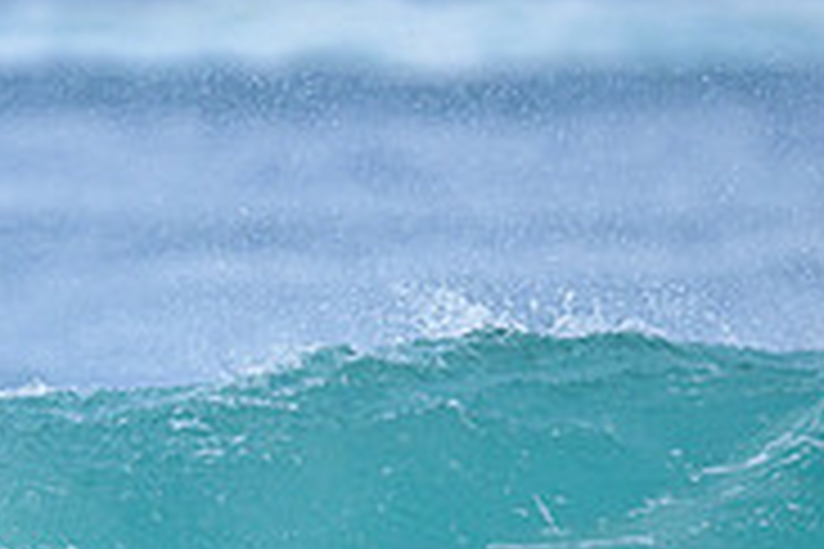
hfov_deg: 0.8
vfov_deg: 0.5
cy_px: 718
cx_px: -153
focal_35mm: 2538
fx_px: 58087
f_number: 6.3
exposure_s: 1/2000
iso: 450
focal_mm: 800
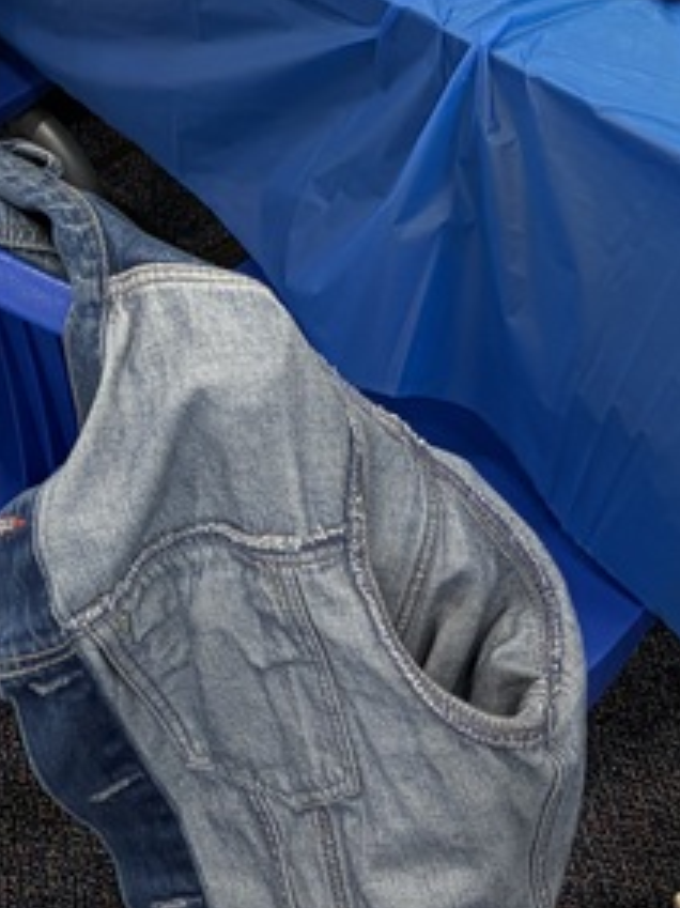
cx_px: 654
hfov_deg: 15.5
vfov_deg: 18.7
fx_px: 2464
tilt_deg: -23.4
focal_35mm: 94
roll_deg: -1.9
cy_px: -398
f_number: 1.6
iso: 100
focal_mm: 5.96
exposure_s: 1/60
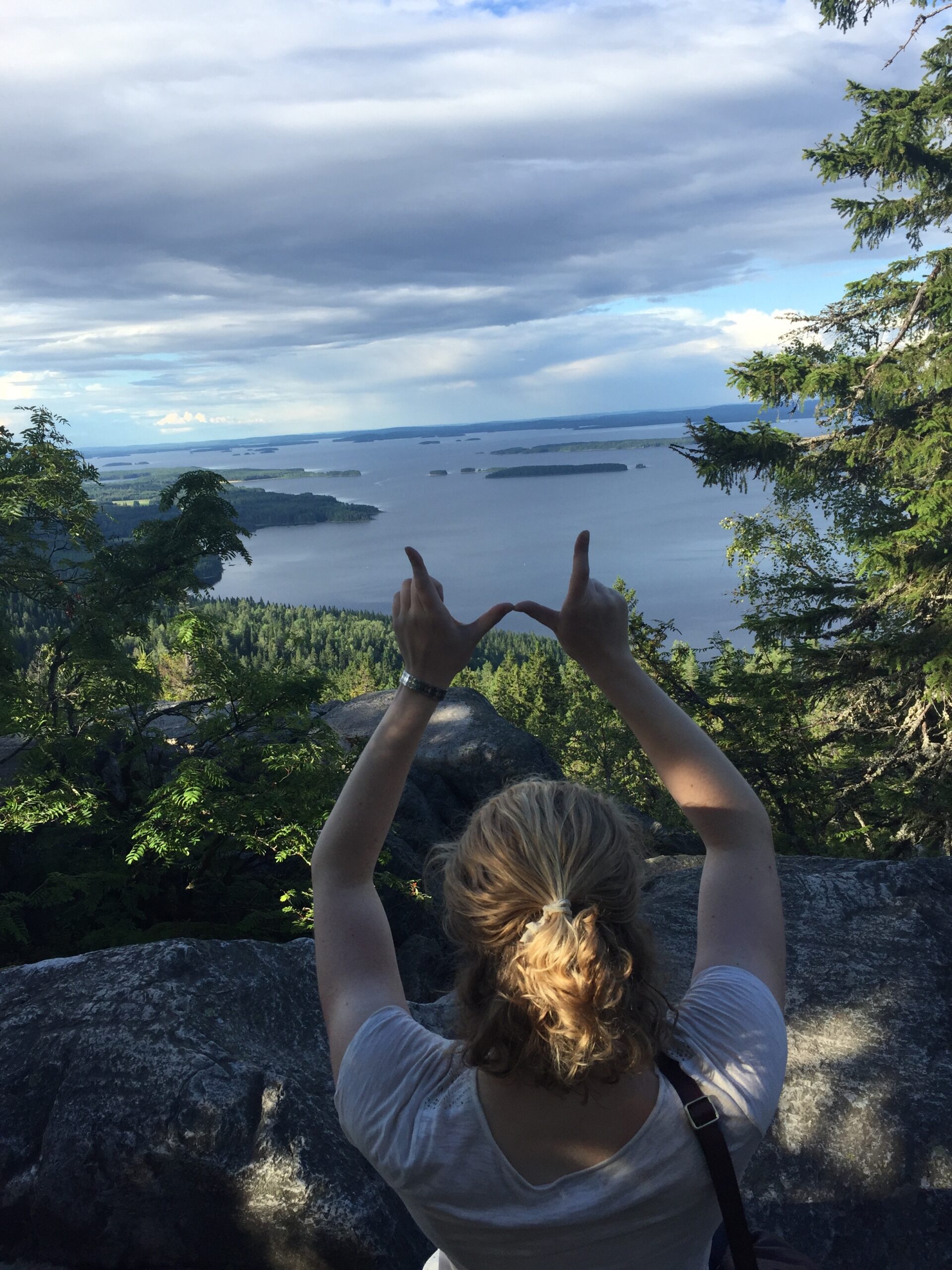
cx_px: 476
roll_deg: +5.3
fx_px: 1063
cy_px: 635
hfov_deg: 48.2
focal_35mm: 29
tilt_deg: -11.6
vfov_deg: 61.7
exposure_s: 1/807
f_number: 2.2
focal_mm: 4.15
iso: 32
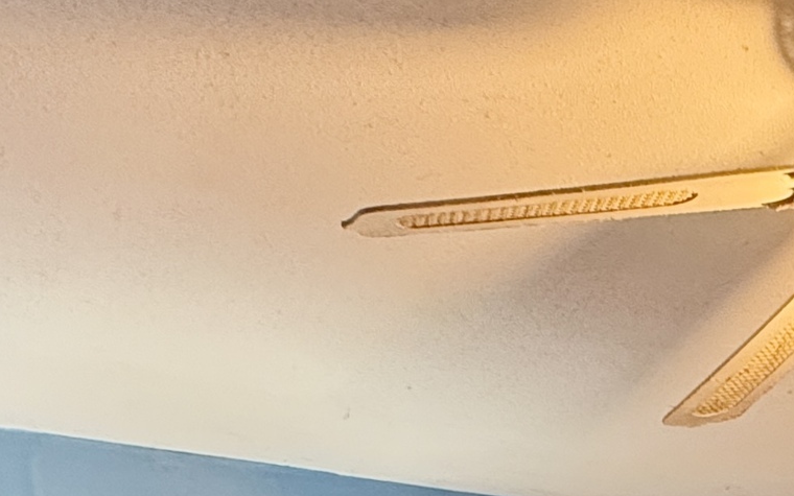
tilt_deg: -9.5
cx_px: 833
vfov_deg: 15.4
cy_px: 1090
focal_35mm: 60
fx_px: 1298
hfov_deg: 31.0
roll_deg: +1.6
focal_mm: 2.22
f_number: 2.2
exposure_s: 1/60
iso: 320
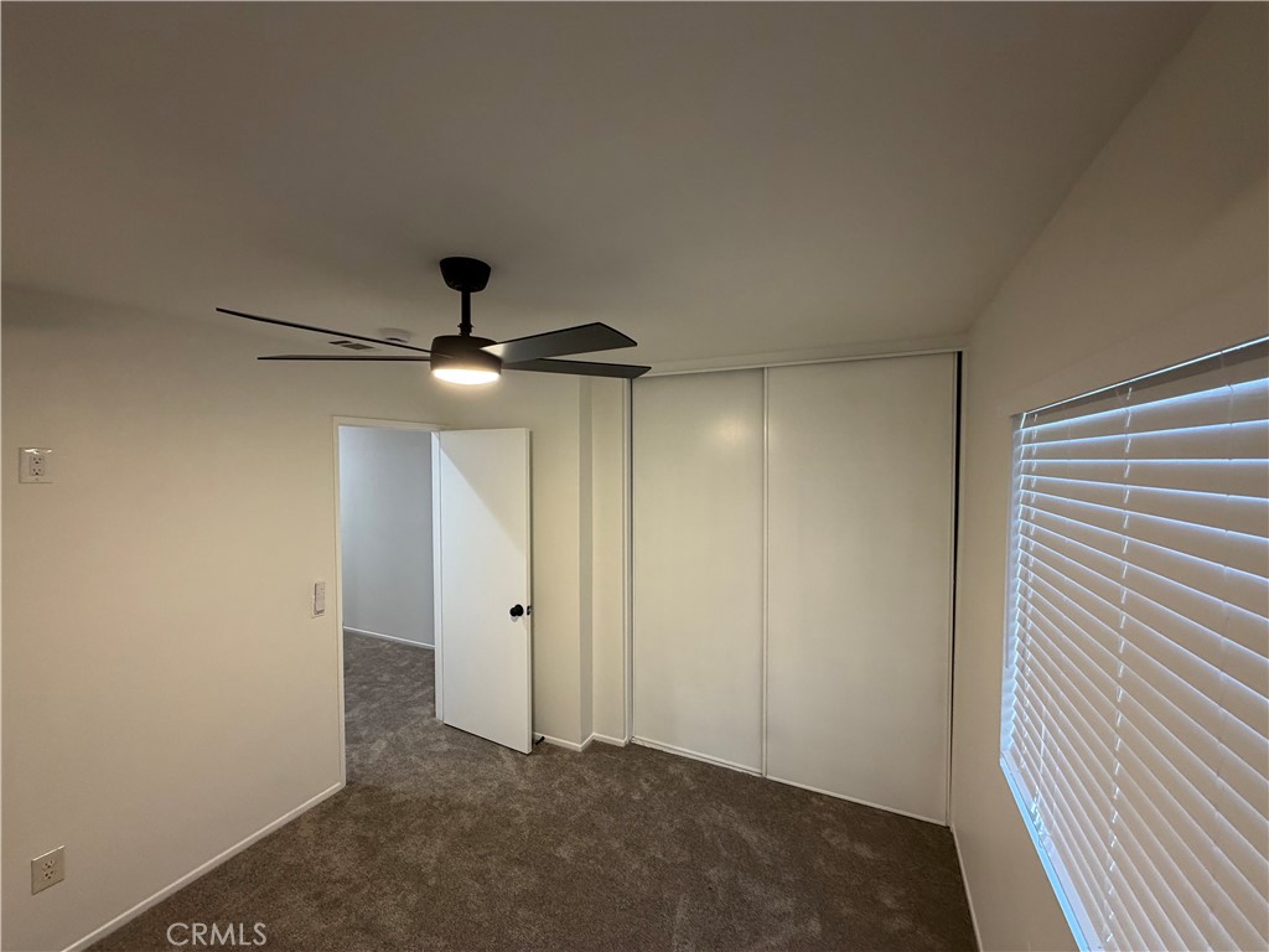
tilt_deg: -0.1
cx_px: 634
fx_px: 513
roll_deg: +2.0
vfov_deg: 85.7
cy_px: 476
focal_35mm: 14
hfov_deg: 102.1
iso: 250
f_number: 2.2
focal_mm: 2.22
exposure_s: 1/62
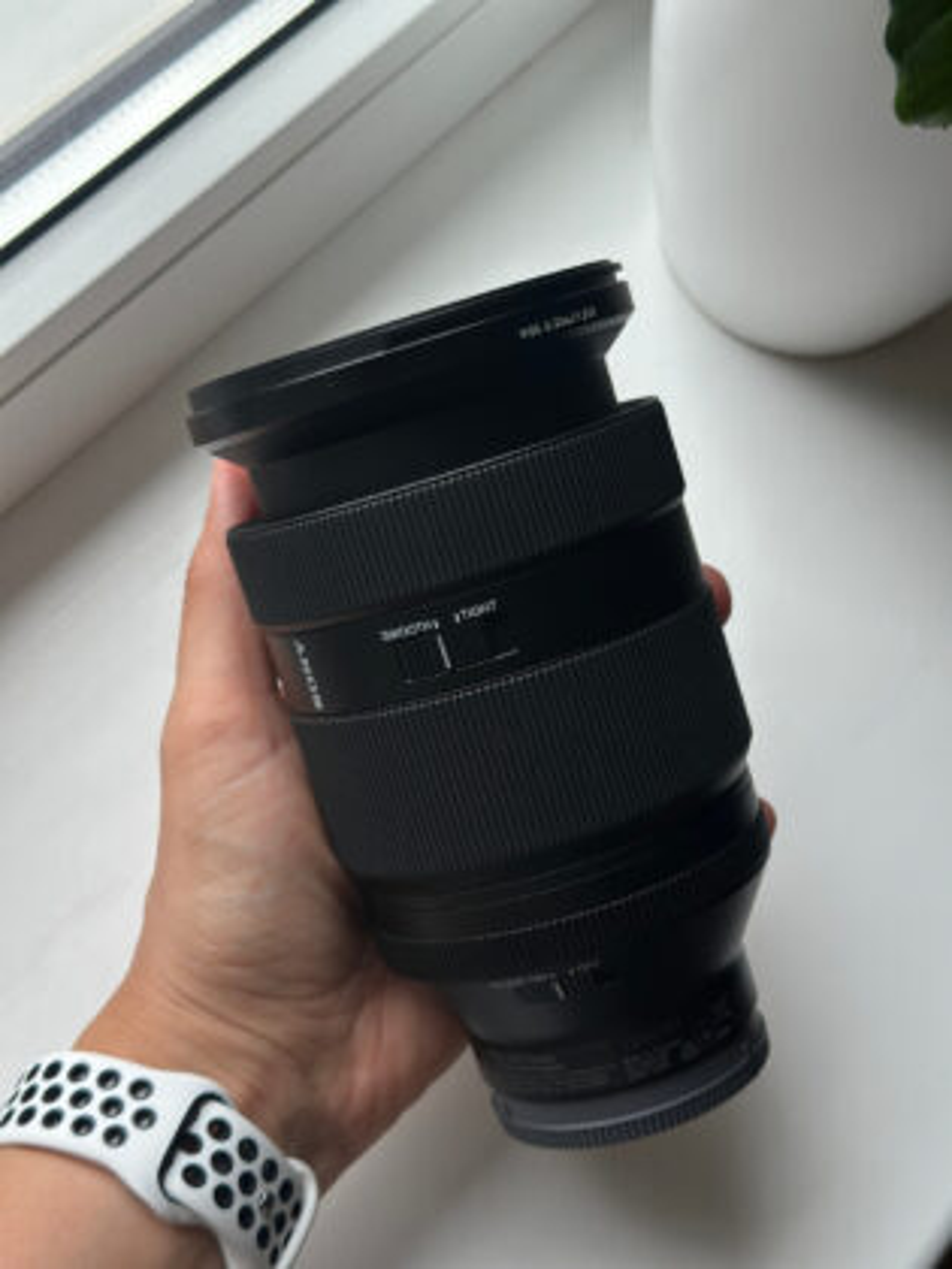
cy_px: 634
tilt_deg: -63.8
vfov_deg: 39.7
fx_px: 1760
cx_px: 476
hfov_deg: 30.3
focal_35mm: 48
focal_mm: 6.86
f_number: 1.78
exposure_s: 1/574
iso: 80
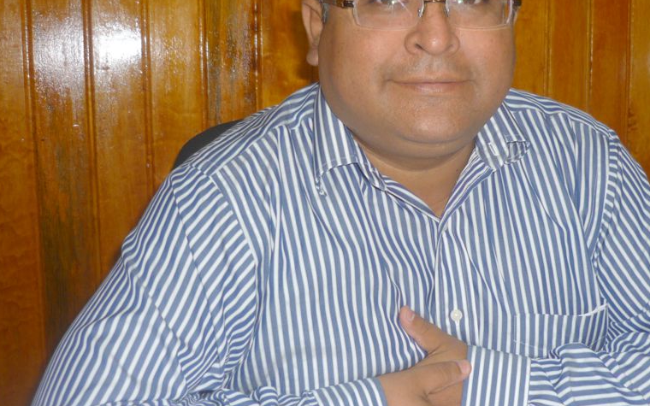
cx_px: 391
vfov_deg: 27.9
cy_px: 160
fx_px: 815
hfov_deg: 43.3
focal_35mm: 46
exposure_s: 1/30
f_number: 2.8
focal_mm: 5.5
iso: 100
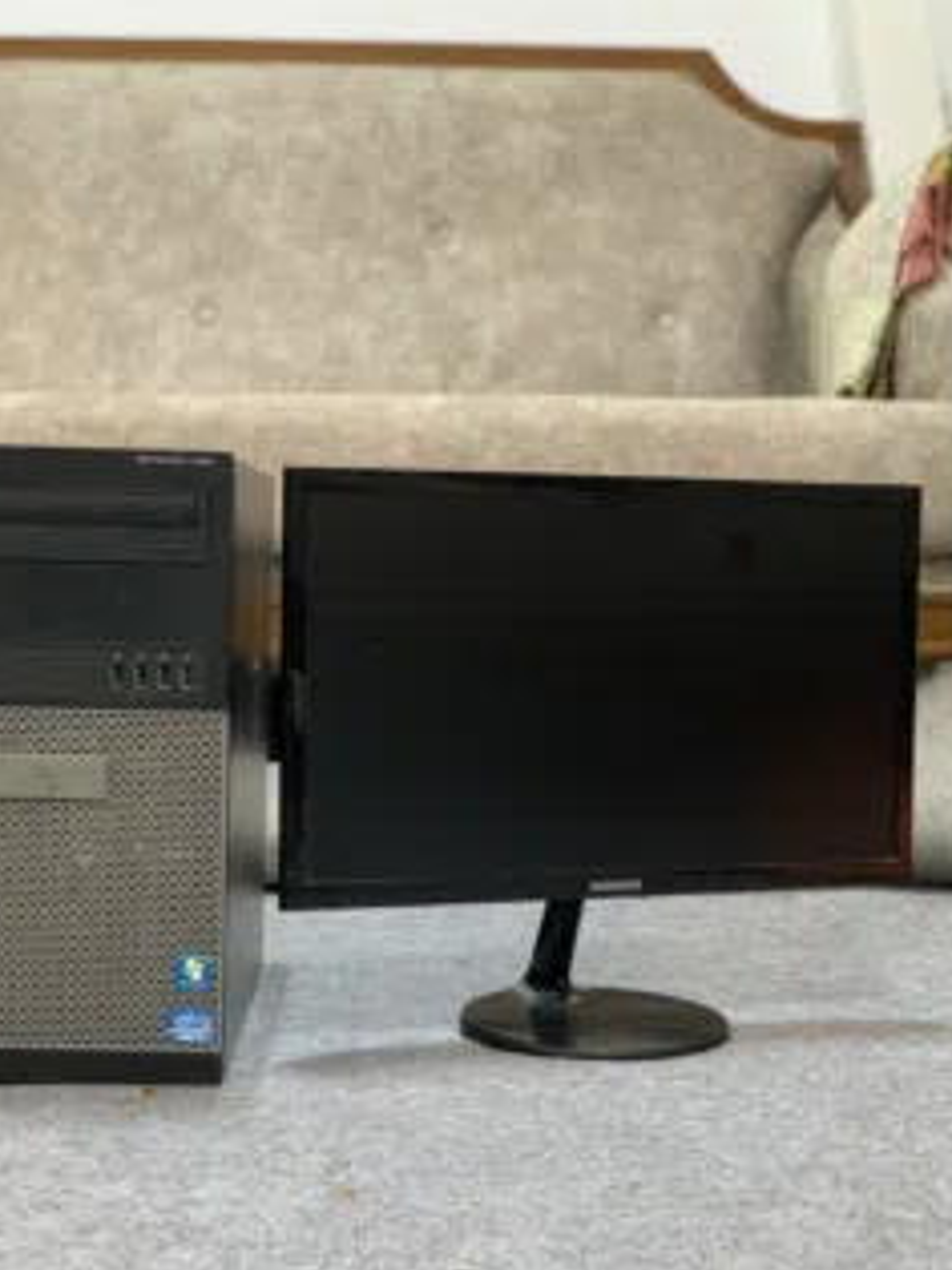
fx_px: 2422
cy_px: 734
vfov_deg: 29.4
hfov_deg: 22.2
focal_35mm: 66
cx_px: 440
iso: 200
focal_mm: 6
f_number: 2.4
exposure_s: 1/50
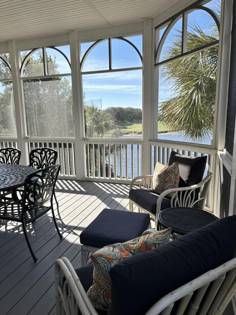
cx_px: 118
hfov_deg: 56.8
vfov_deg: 71.6
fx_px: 218
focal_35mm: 24
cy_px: 158
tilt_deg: -8.5
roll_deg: +1.4
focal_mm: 6.86
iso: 80
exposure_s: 1/1453
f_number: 1.78
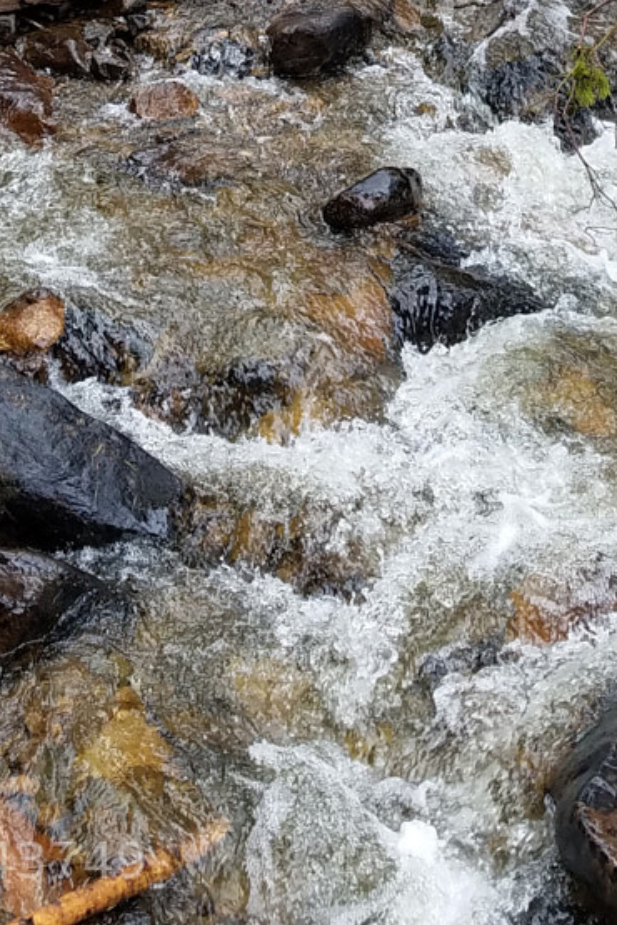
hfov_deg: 17.5
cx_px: 273
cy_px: -342
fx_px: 2005
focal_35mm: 78
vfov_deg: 22.6
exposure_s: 1/256
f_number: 1.7
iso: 50
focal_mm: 4.2
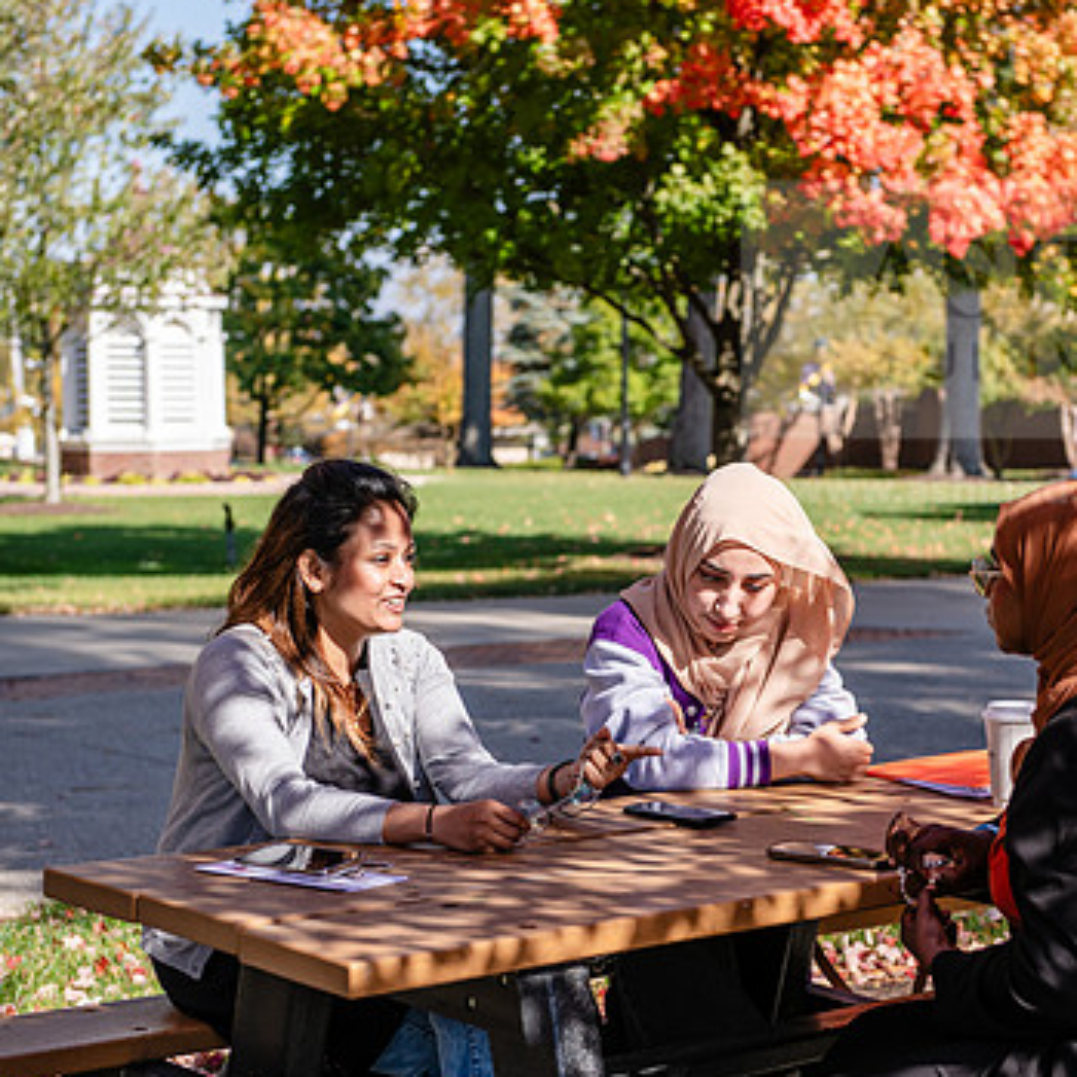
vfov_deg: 21.9
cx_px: 648
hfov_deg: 21.9
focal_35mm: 79
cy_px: 554
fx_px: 2781
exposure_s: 1/640
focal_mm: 56
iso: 100
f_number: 3.5
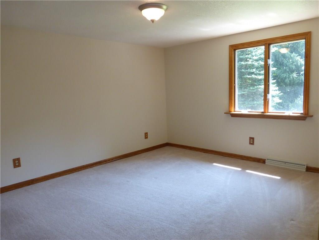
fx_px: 230
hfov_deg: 69.4
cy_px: 120
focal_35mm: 25
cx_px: 160
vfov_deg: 54.9
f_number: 3.3
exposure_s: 1/60
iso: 250
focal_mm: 4.3
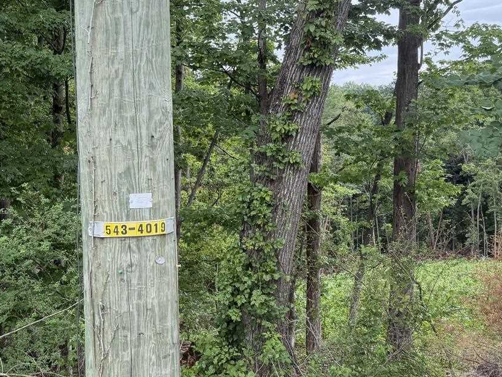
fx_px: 856
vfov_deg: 24.8
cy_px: 173
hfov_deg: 32.5
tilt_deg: -3.8
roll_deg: -1.9
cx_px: 189
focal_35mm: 59
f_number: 1.78
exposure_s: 1/931
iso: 100
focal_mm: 6.76
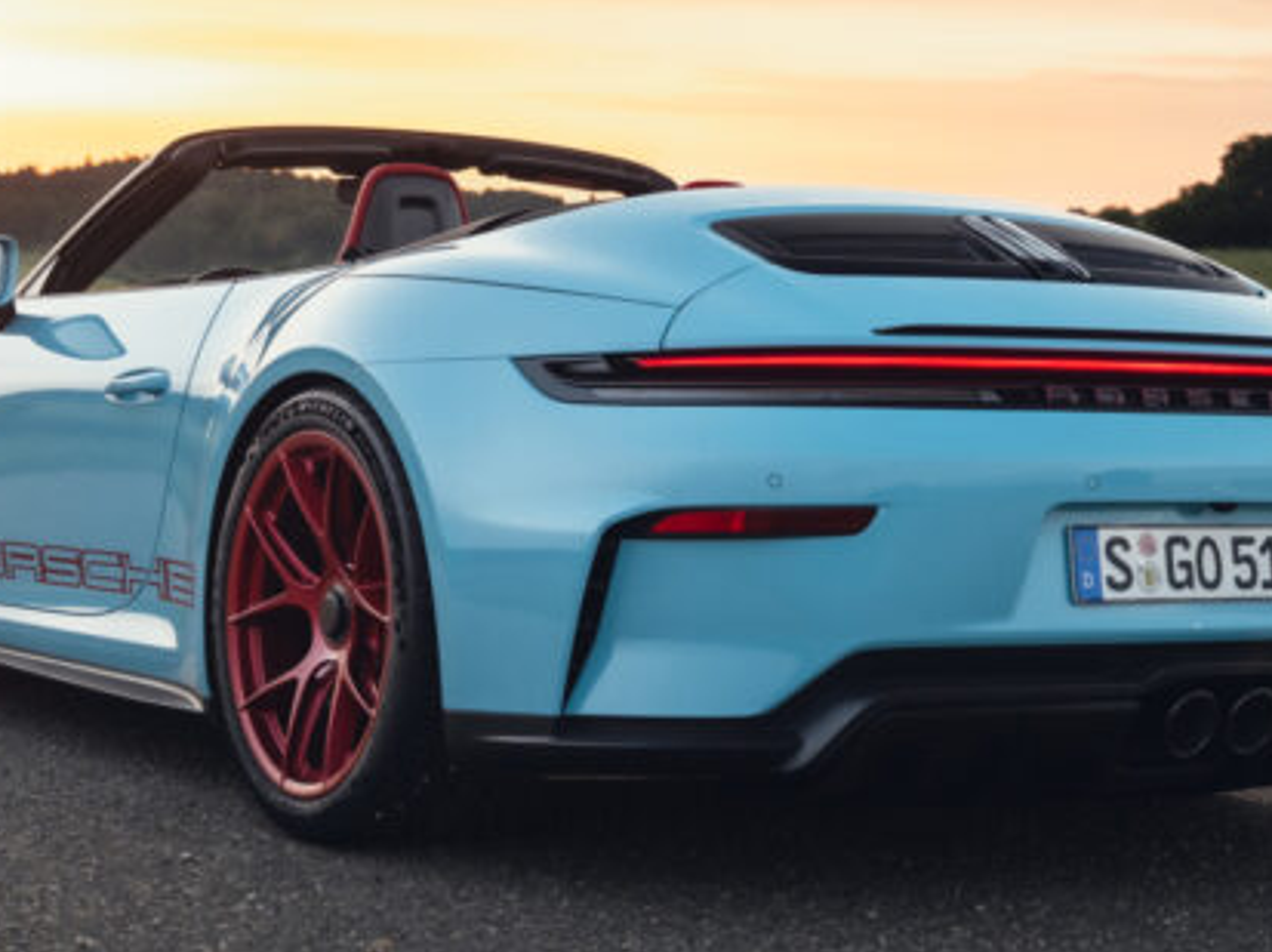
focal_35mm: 84
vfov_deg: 17.5
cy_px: 360
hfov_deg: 23.2
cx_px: 459
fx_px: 3084
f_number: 4
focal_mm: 35
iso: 100
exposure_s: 1/50
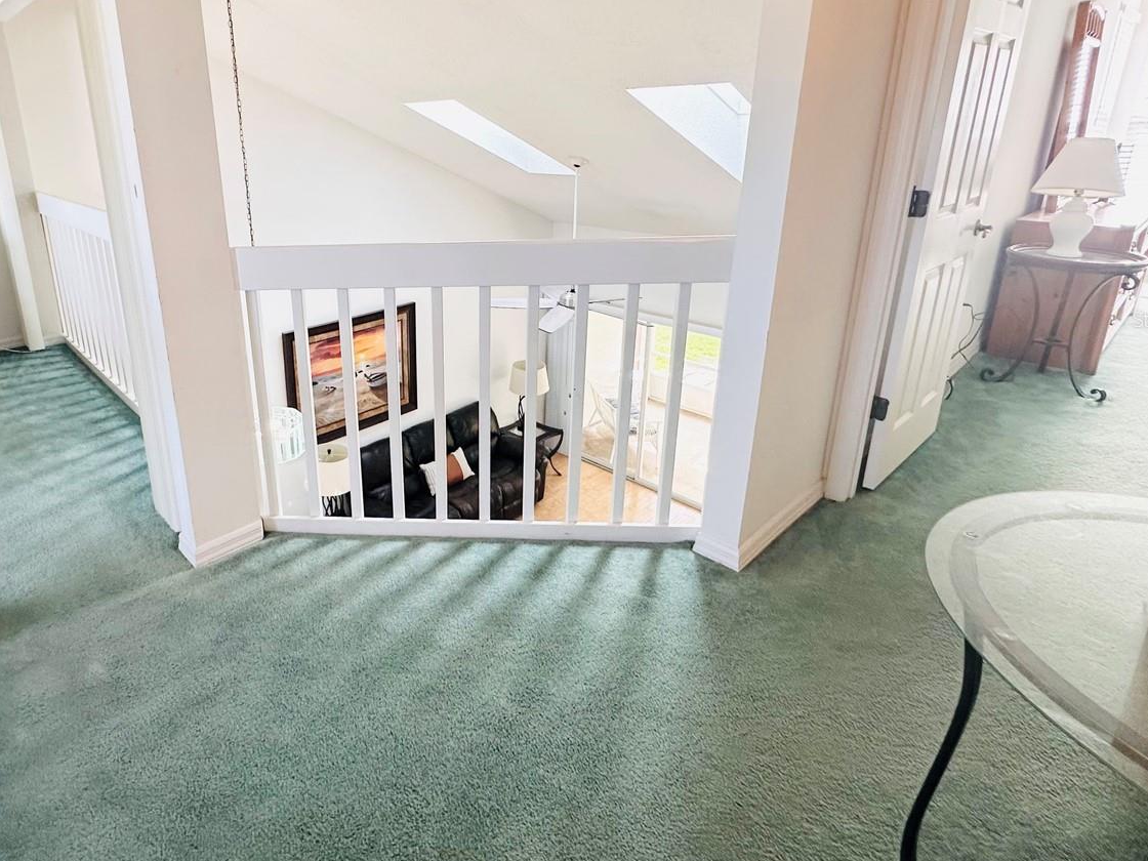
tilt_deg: -16.5
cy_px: 319
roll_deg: +1.7
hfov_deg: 79.7
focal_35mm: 20
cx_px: 409
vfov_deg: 64.9
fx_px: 663
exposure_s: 1/120
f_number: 2.2
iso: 200
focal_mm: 2.22
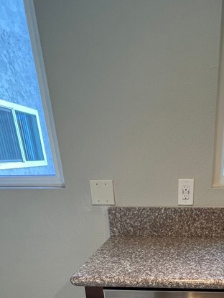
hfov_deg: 42.9
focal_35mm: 32
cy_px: 319
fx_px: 276
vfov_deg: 44.8
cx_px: 167
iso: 125
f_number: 1.8
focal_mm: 1.57
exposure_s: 1/60
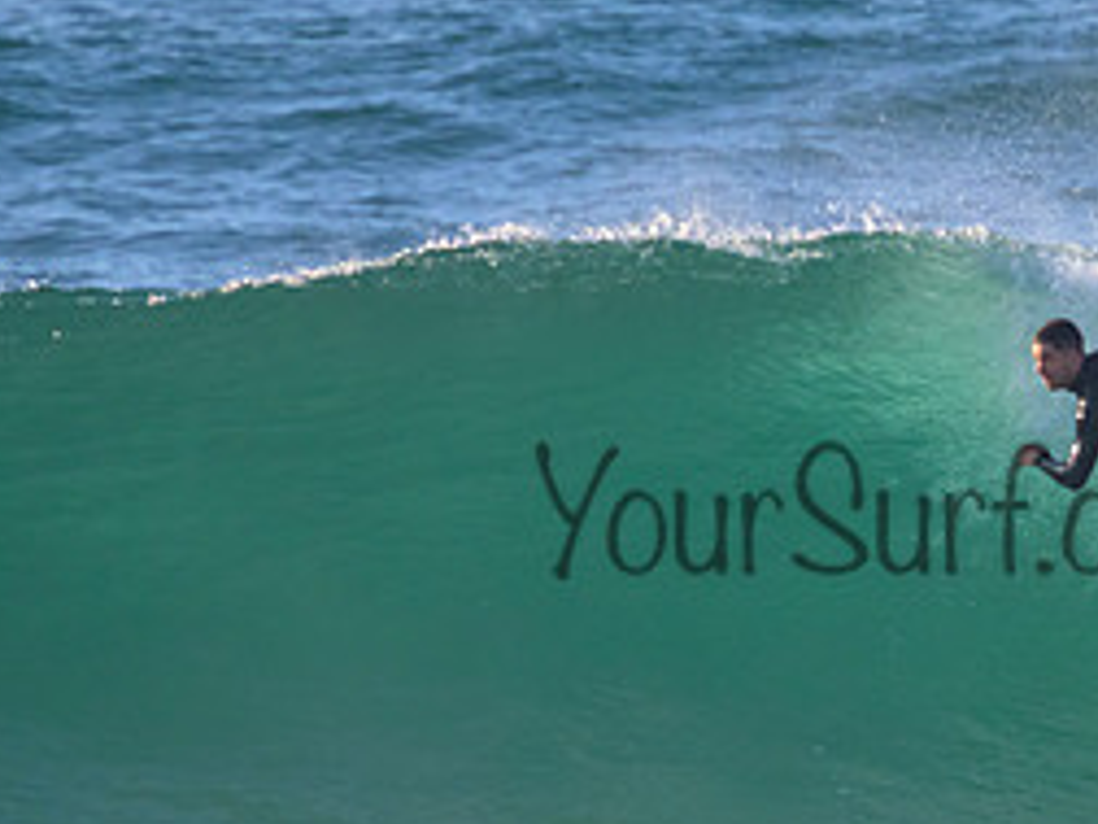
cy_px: 473
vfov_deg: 0.8
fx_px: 56112
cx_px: 985
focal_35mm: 1769
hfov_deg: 1.1
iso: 1800
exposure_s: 1/1600
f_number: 11
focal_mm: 800
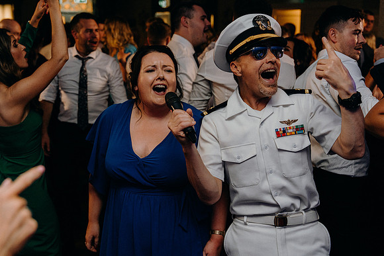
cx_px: 192
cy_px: 128
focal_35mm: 48
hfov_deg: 41.1
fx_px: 512
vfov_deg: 28.1
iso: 2500
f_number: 3.5
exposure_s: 1/160
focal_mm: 48
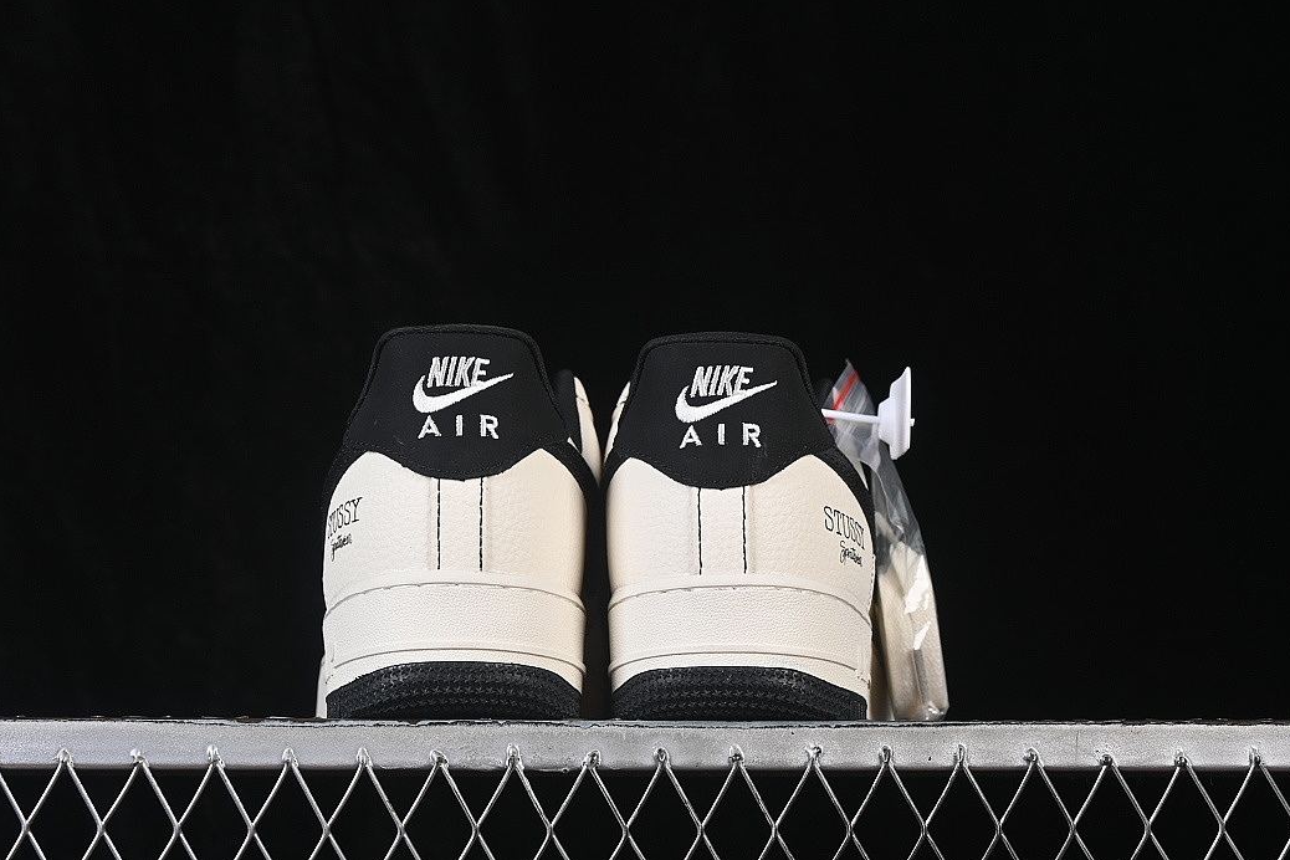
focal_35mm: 78
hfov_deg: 26.0
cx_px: 625
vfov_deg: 17.5
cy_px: 440
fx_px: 2795
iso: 160
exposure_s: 1/80
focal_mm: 50
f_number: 8
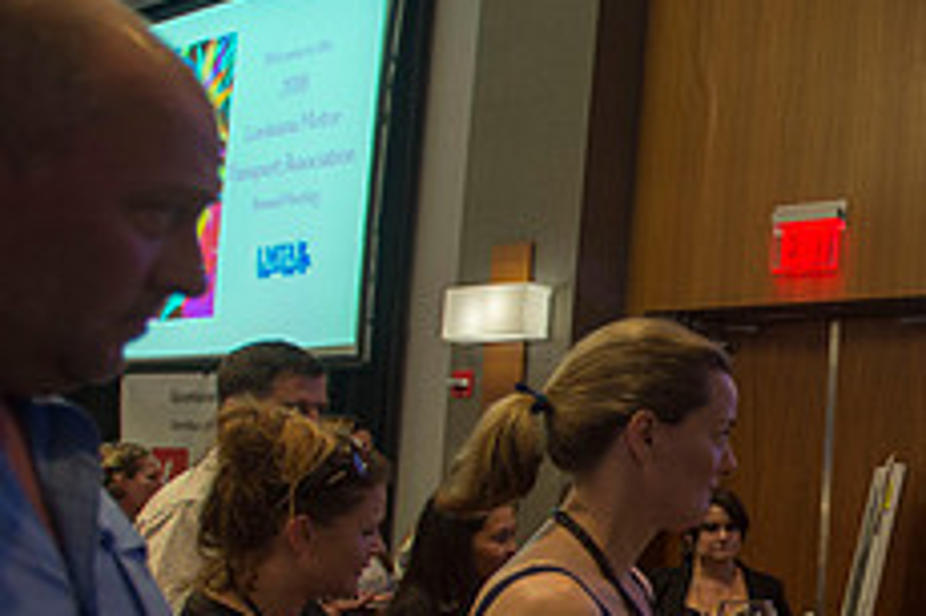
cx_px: 1007
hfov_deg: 35.5
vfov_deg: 27.6
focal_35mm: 48
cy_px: 475
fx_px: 1234
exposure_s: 1/50
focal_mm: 19
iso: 640
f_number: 2.8
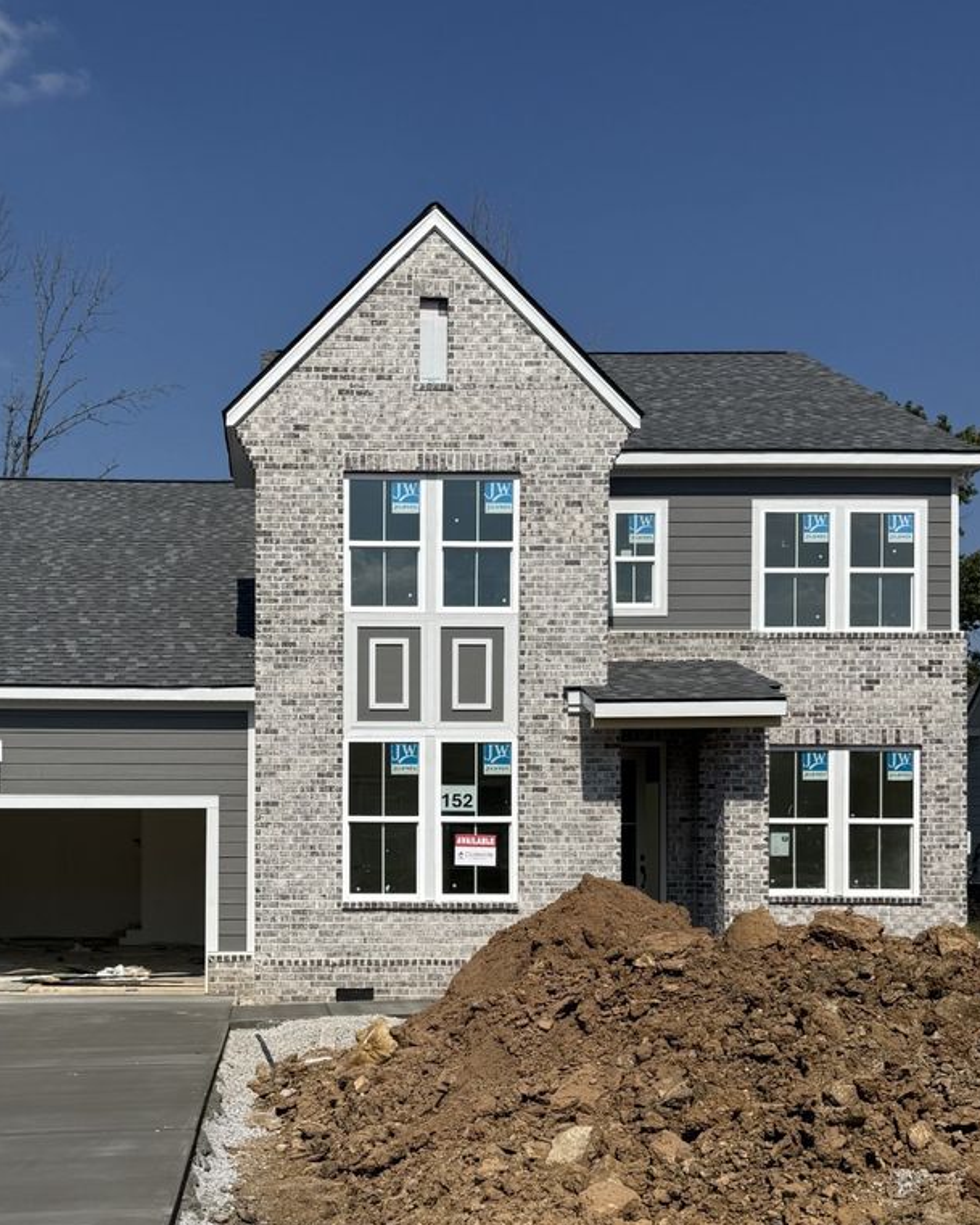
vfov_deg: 43.2
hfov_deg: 35.4
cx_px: 331
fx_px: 1522
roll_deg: -0.2
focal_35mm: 42
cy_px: 814
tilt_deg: +1.2
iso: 80
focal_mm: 6.76
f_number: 1.78
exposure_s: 1/9091
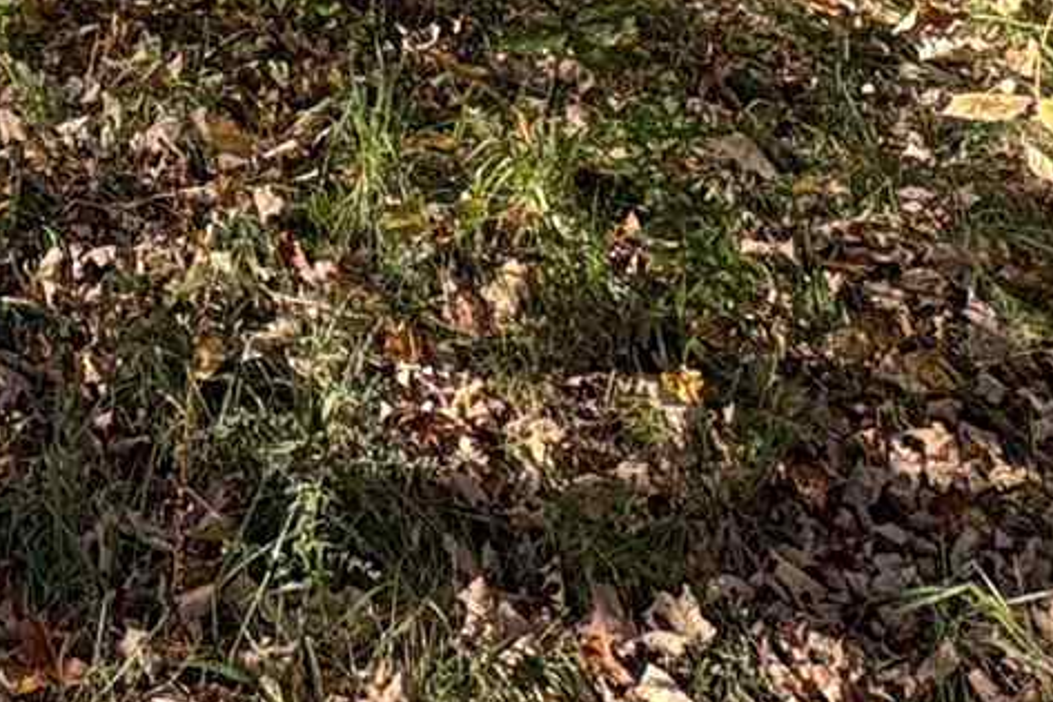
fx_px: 2076
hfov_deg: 25.6
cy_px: -947
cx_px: -205
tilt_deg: +12.8
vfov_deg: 13.9
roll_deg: -2.5
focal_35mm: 71
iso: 40
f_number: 2.2
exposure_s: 1/295
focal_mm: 2.22
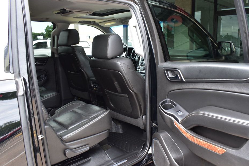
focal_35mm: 30
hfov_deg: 61.9
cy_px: 85
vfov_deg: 43.6
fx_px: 207
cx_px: 133
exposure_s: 1/50
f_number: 8
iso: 400
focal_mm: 18
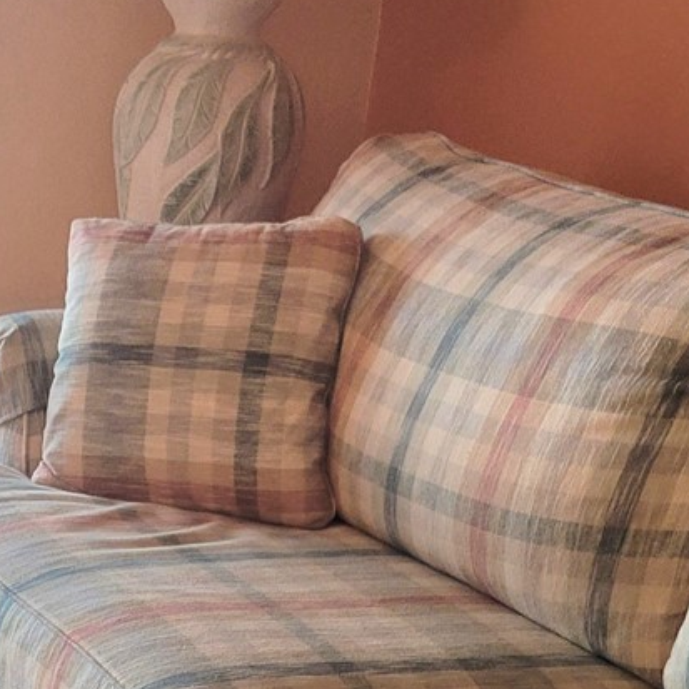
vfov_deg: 18.7
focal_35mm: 89
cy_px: 764
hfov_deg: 18.5
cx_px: -127
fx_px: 2004
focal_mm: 5.4
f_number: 1.8
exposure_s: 1/120
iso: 200
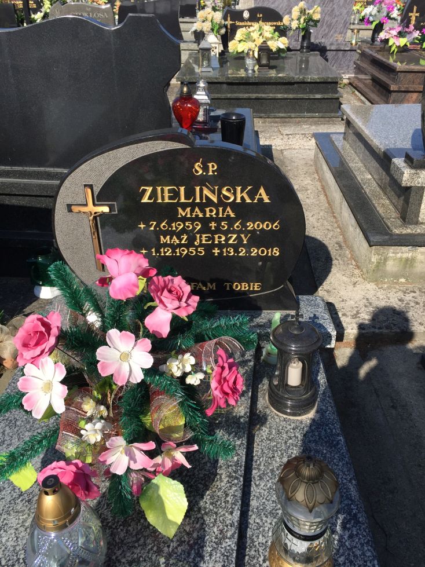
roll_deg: +0.2
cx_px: 212
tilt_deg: -26.2
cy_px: 284
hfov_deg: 48.2
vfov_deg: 61.7
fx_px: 475
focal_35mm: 29
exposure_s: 1/1647
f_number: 2.2
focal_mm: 4.15
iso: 32
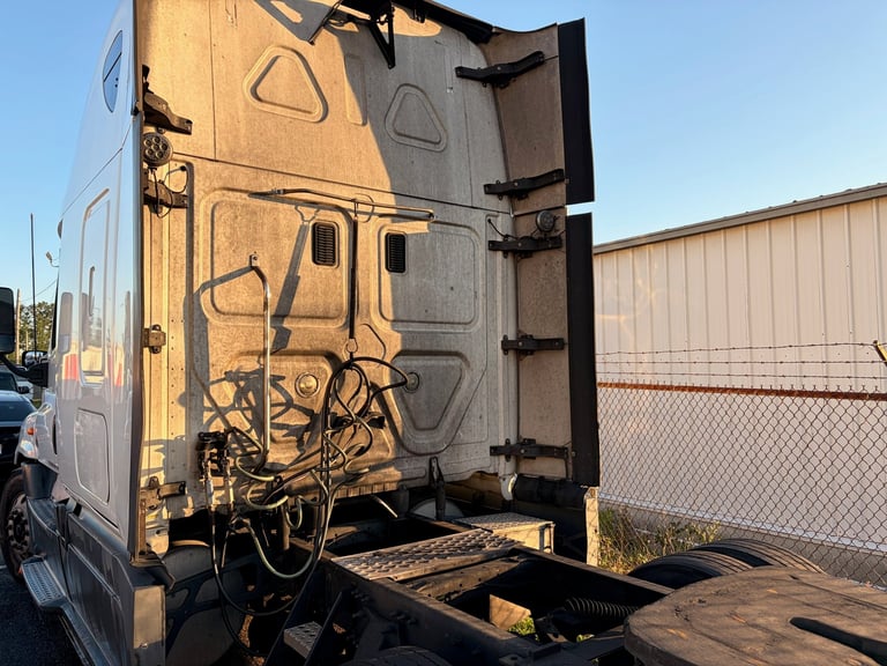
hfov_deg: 67.3
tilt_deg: +3.1
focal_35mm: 26
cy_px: 333
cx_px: 444
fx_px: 666
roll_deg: +1.6
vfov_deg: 53.1
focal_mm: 5.96
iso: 50
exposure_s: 1/701
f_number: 1.6
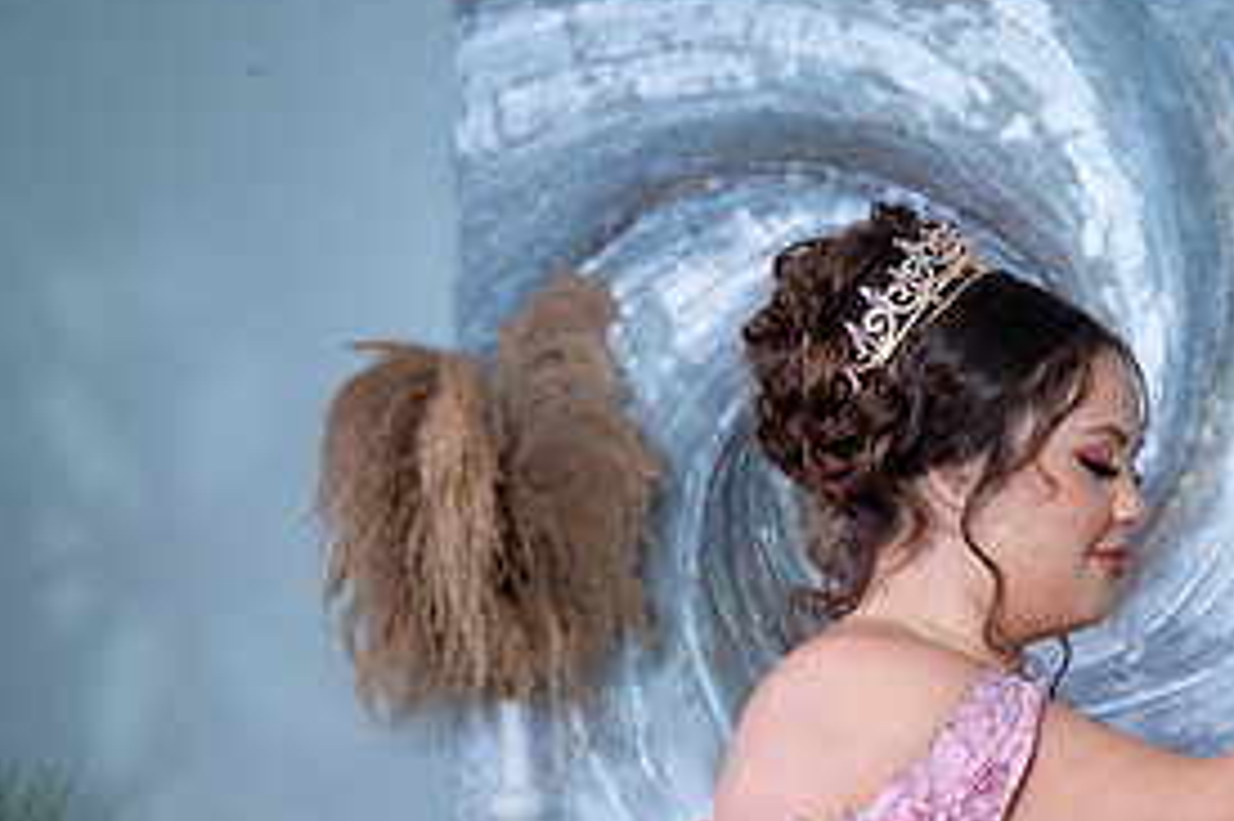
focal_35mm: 89
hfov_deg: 21.8
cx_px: 1310
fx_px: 3049
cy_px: 826
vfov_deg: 15.1
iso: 1250
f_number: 4
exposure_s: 1/60
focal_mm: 41
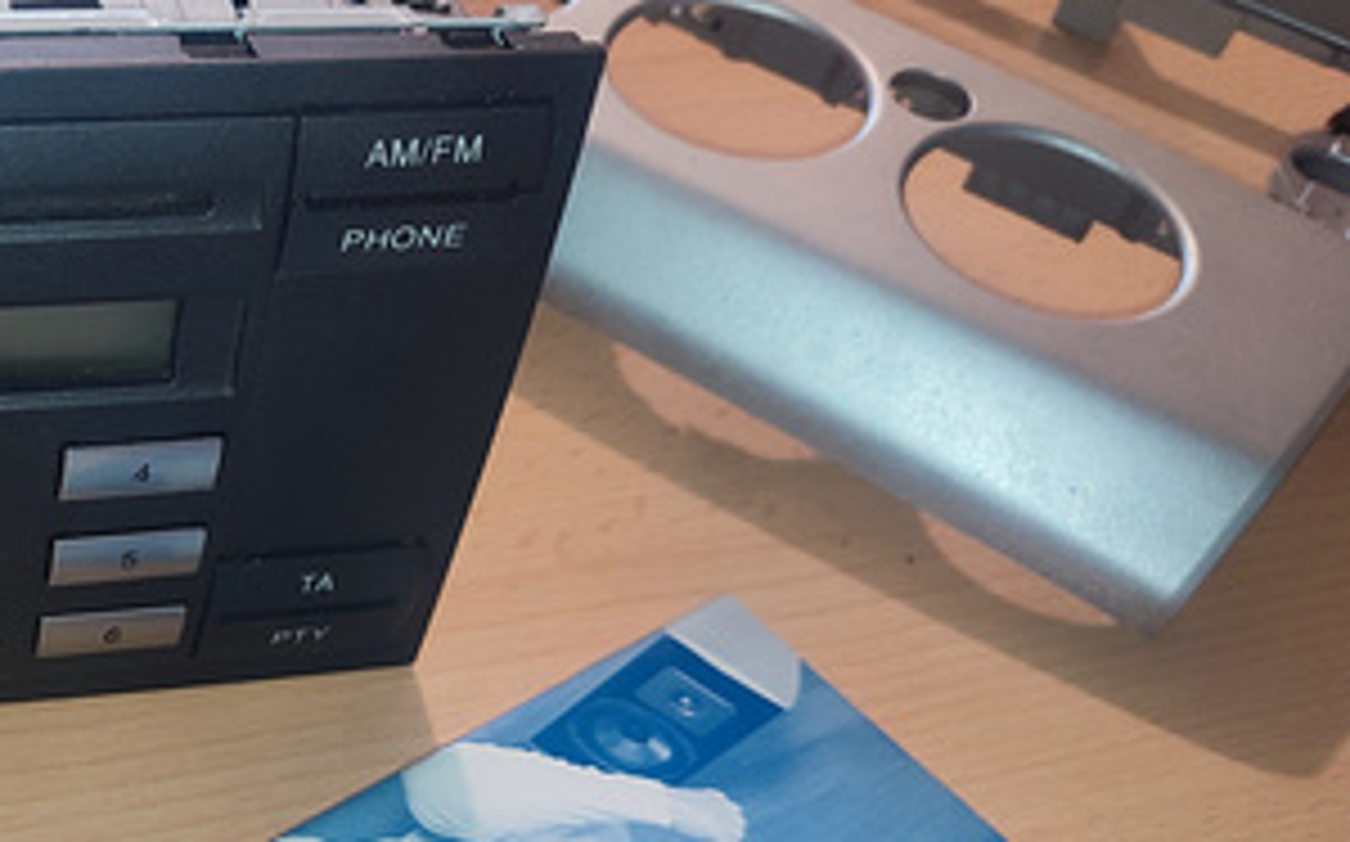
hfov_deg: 35.0
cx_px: 32
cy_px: 666
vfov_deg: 24.0
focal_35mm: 53
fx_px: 1949
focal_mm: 6.04
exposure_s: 1/20
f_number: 1.9
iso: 709
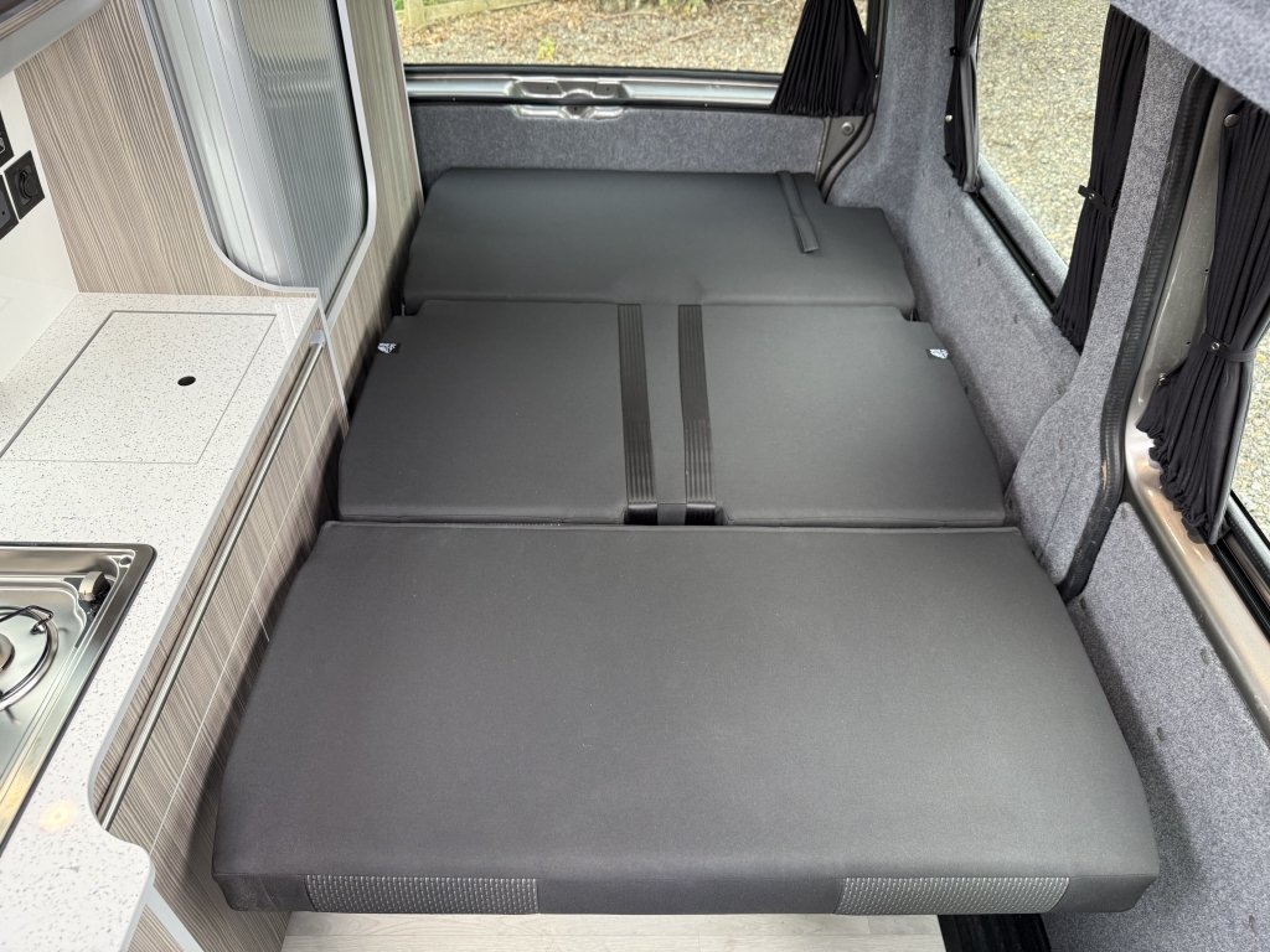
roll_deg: -2.9
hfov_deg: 71.6
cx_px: 635
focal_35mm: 24
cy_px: 476
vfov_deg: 56.8
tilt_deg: -41.1
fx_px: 881
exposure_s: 1/121
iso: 200
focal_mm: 6.76
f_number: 1.78
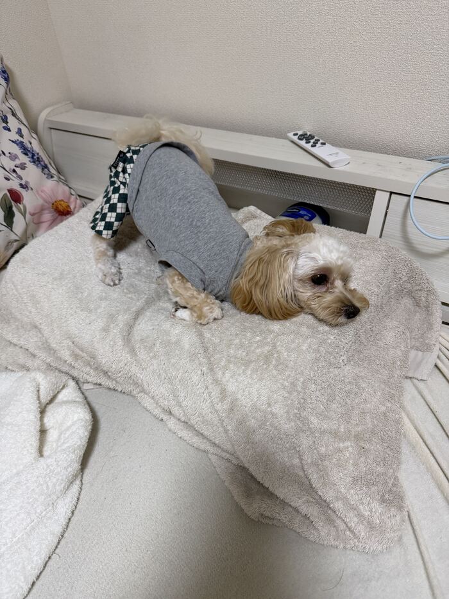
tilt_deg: -38.9
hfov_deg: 56.8
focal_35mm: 24
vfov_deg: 71.6
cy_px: 300
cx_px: 224
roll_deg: +5.3
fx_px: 415
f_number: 1.78
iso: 160
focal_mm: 6.76
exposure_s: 1/100
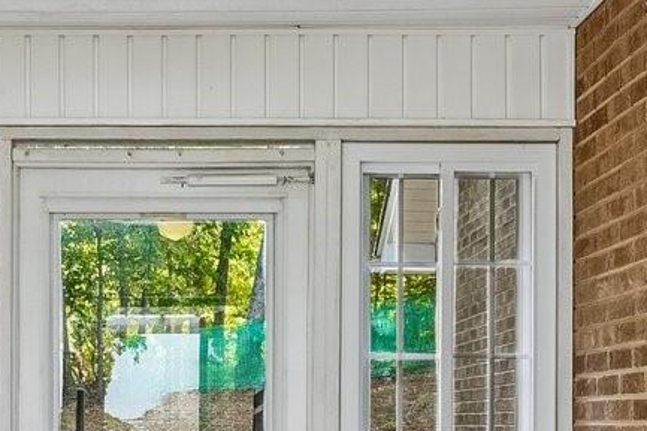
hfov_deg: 28.0
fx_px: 1275
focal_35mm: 71
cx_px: 146
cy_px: 433
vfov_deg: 18.6
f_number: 8
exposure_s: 1/8
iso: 400
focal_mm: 10
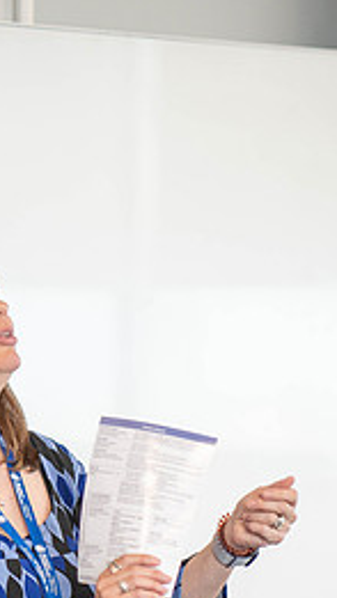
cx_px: 121
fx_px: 4095
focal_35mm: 258
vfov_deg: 8.3
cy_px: 467
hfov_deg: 4.7
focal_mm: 85
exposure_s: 1/320
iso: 400
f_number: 1.8
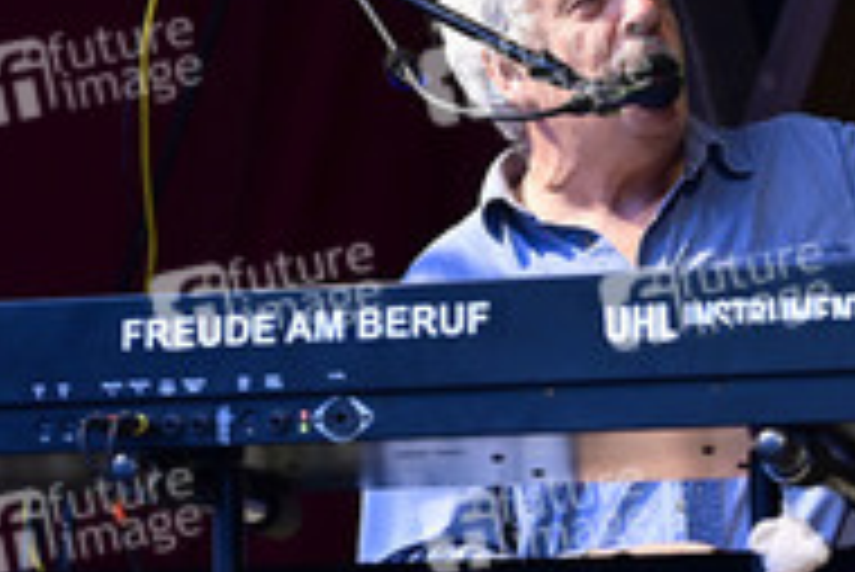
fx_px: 3945
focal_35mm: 166
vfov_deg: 8.3
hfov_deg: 12.3
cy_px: 185
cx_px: 596
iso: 2000
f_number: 3.5
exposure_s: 1/125
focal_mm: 70
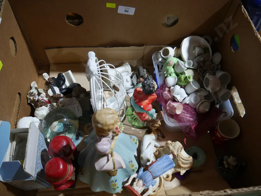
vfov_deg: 49.8
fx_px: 211
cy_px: 98
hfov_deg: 63.4
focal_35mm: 28
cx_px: 130
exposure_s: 1/60
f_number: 3.5
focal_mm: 14
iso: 400
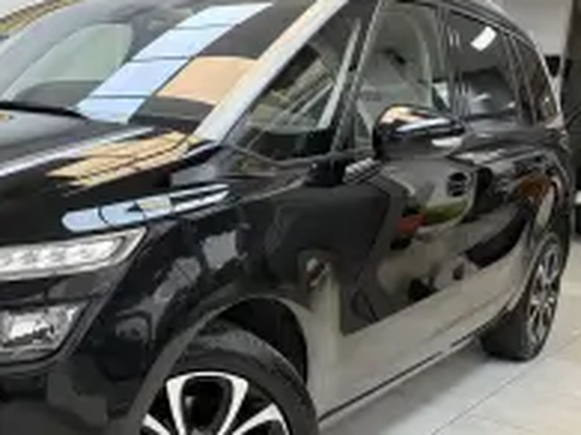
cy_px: 277
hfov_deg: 37.6
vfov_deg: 30.1
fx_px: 805
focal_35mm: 48
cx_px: 80
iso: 40
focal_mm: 5.96
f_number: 1.6
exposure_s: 1/100
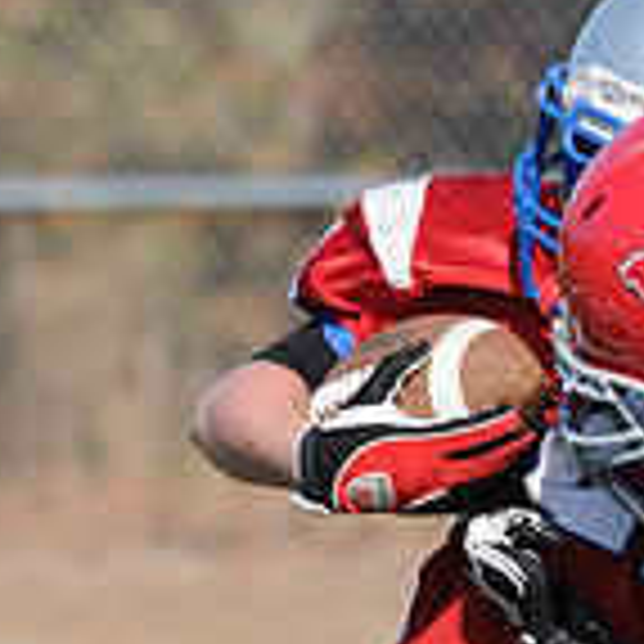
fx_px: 32498
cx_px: 471
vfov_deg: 1.1
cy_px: 1027
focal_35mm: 1544
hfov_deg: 1.1
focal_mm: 300
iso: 200
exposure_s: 1/500
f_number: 7.1
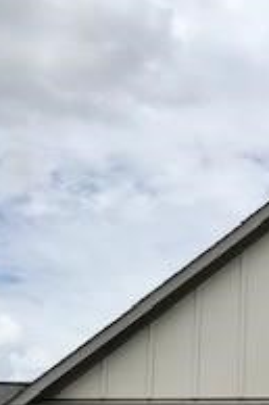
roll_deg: -0.8
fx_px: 1078
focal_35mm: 96
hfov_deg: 13.9
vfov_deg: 20.7
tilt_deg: +15.6
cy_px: 392
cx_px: 311
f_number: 1.8
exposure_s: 1/4808
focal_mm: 3.99
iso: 20
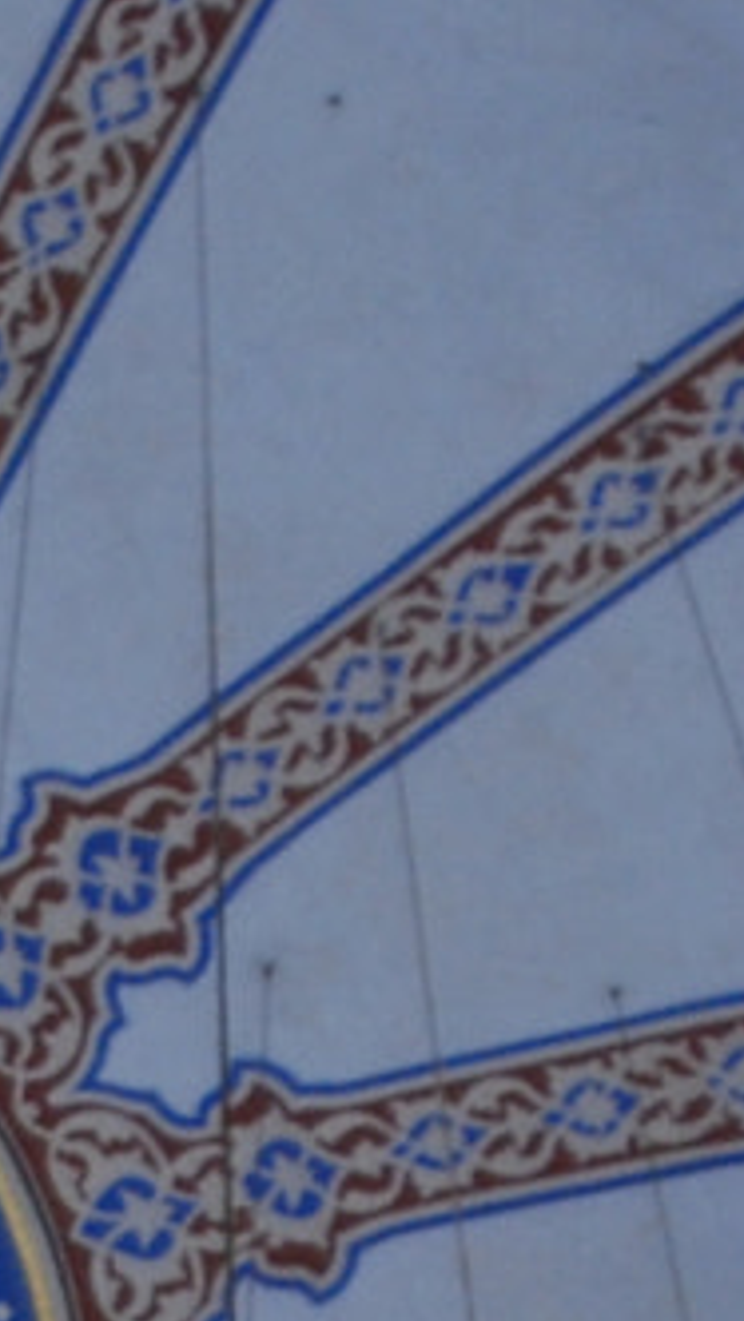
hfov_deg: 4.4
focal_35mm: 272
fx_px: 9530
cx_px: -672
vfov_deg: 7.7
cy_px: 2214
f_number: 3.5
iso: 400
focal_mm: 28
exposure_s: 1/10
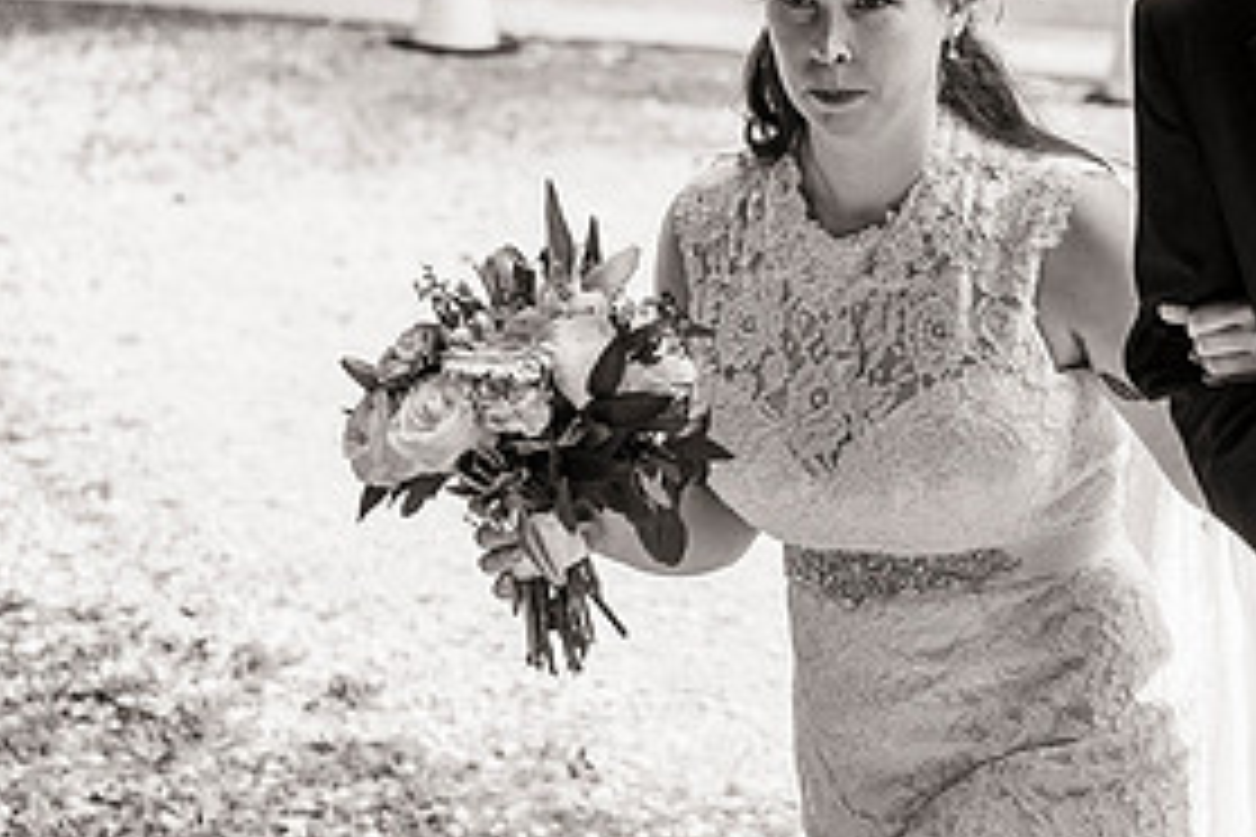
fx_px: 3628
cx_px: 882
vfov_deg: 13.0
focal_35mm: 104
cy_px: 9
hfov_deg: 19.5
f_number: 2.8
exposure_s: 1/2000
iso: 320
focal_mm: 50
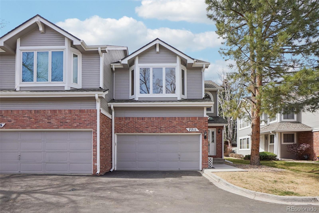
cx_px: 160
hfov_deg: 90.0
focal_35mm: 18
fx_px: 159
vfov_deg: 67.4
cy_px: 106
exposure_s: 1/125
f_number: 8
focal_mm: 12
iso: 100
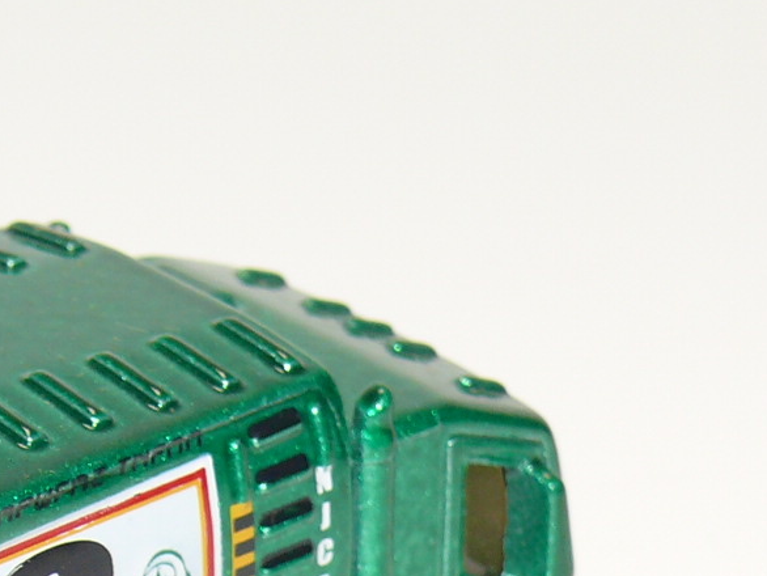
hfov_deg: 8.8
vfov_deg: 6.7
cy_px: 730
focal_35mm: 221
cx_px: -160
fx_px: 4899
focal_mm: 11.8
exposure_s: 1/30
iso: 100
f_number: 4
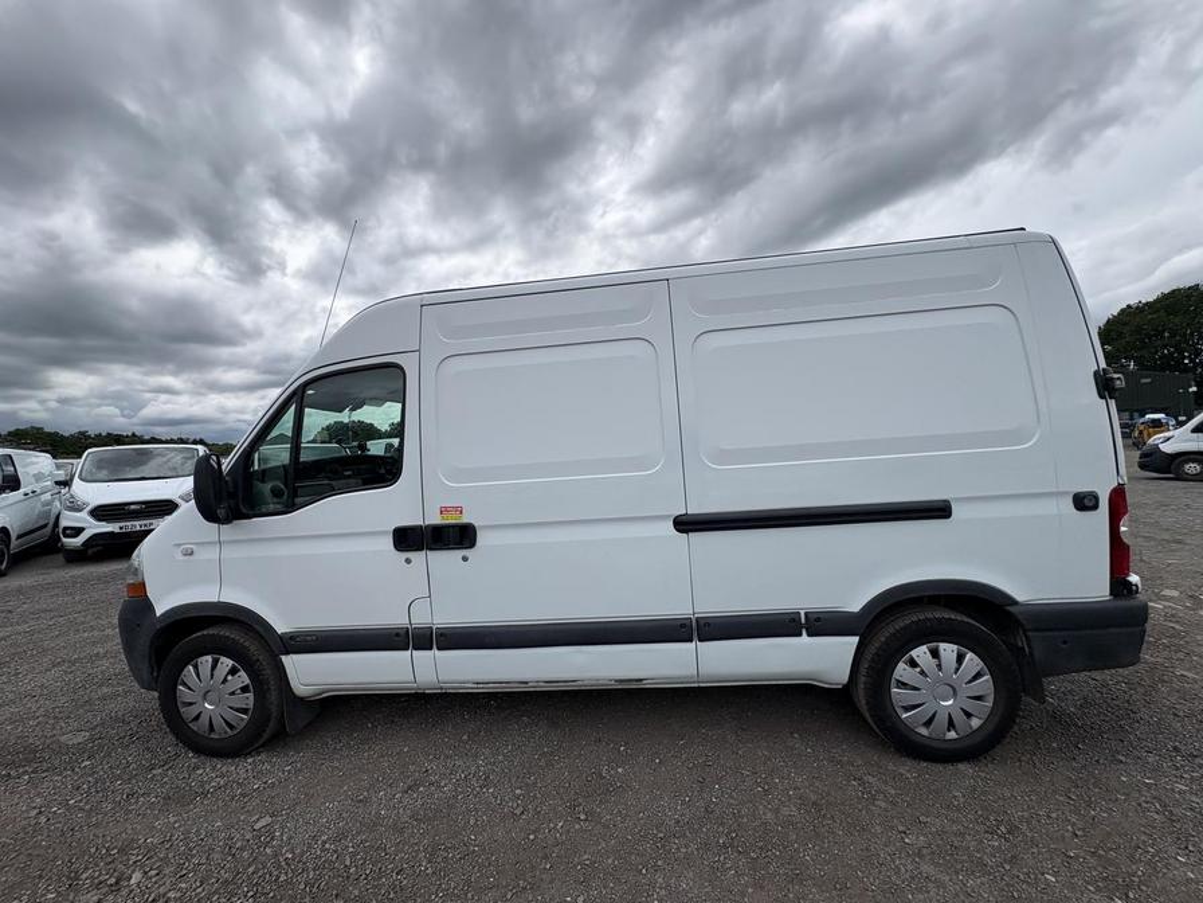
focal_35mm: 14
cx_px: 602
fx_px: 487
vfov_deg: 85.7
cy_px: 452
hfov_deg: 102.1
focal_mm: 2.22
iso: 50
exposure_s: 1/2674
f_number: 2.2
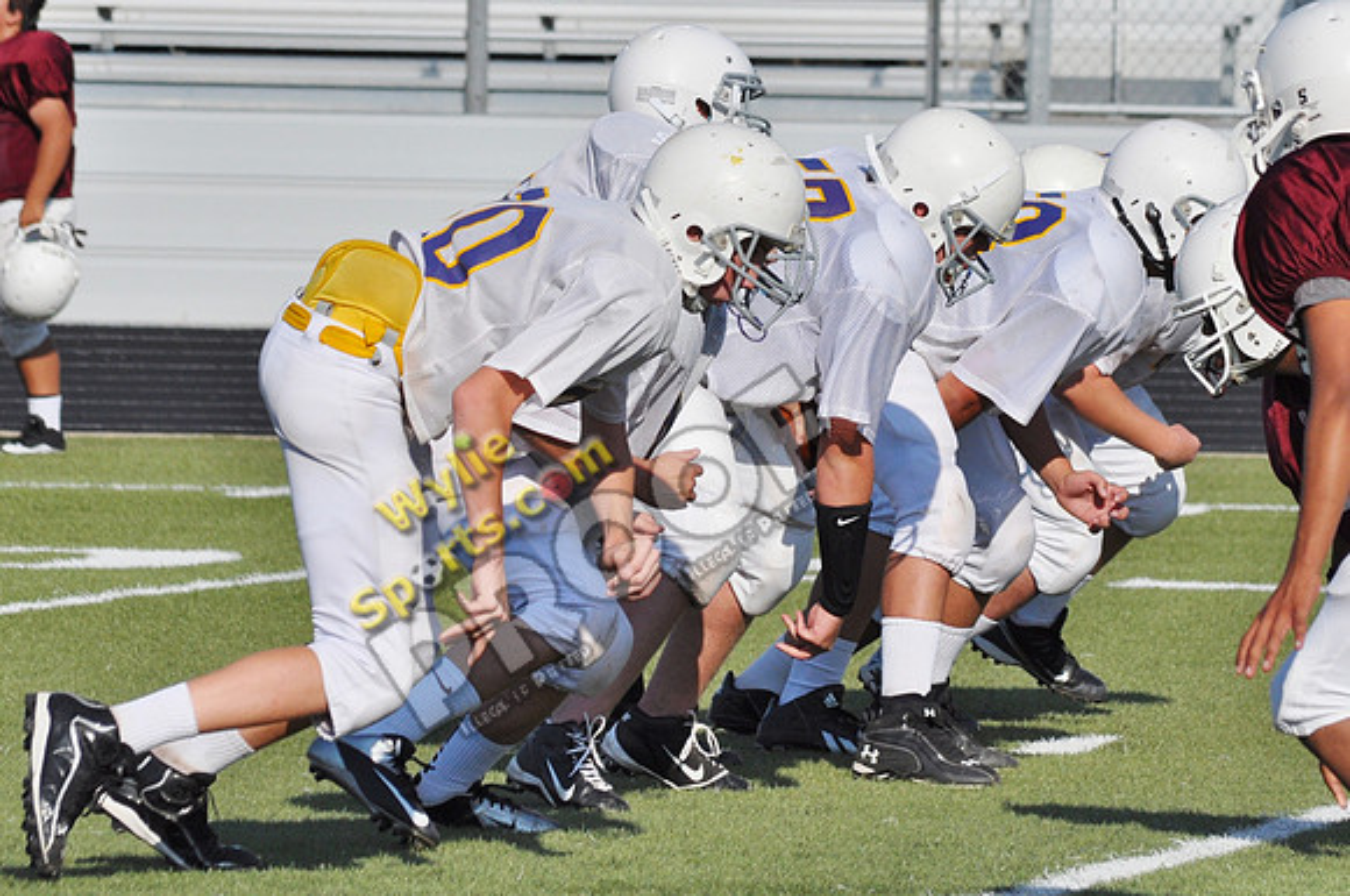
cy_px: 448
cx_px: 675
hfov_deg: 6.9
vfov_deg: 4.6
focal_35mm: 300
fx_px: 11234
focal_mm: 200
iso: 400
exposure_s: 1/2000
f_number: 8
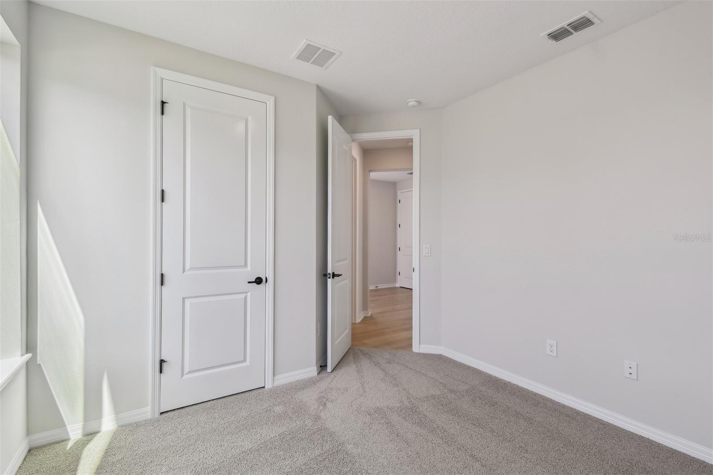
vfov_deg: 77.3
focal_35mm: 15
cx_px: 356
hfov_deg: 100.4
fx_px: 297
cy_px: 238
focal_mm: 10
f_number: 7.1
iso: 100
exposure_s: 1/100
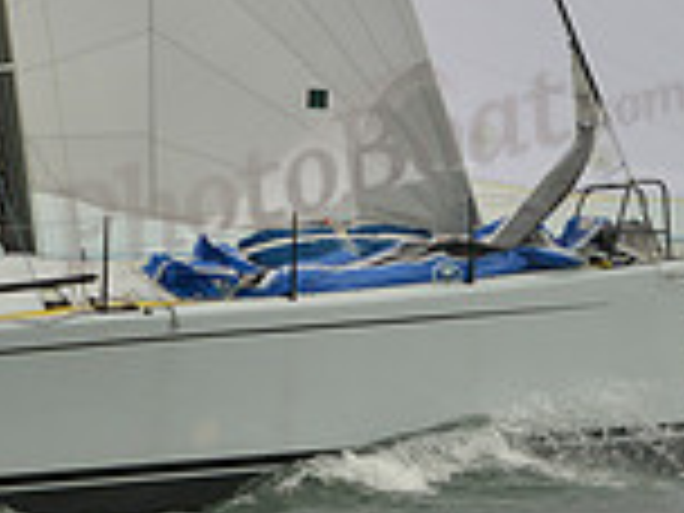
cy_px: -11
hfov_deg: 7.6
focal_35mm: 257
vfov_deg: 5.8
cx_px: -176
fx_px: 5078
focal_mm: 70
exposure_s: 1/1250
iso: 400
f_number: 7.1
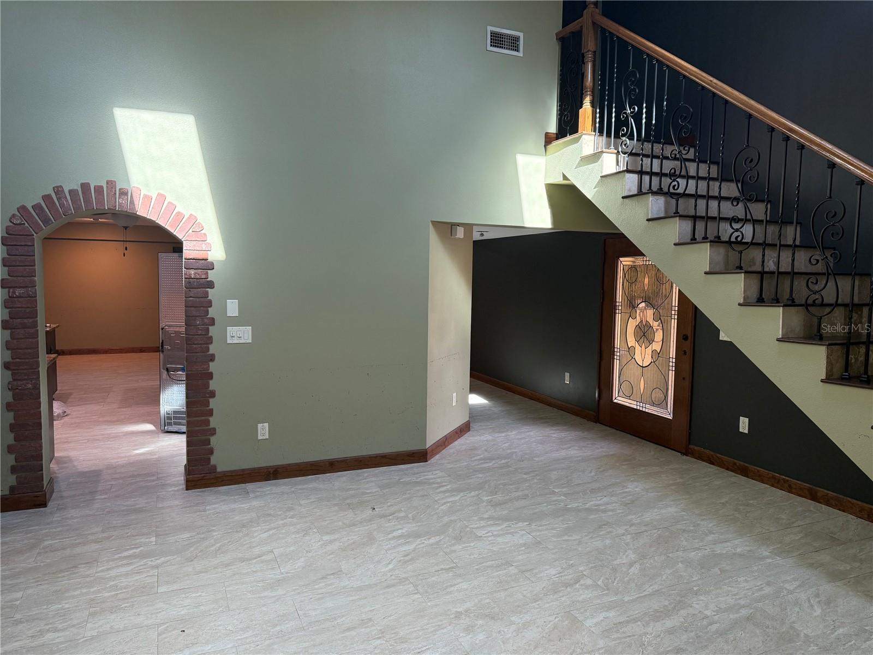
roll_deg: -1.0
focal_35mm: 24
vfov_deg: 56.8
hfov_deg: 71.6
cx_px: 436
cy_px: 328
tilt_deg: -3.8
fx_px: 605
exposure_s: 1/122
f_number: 1.78
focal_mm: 6.76
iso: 200
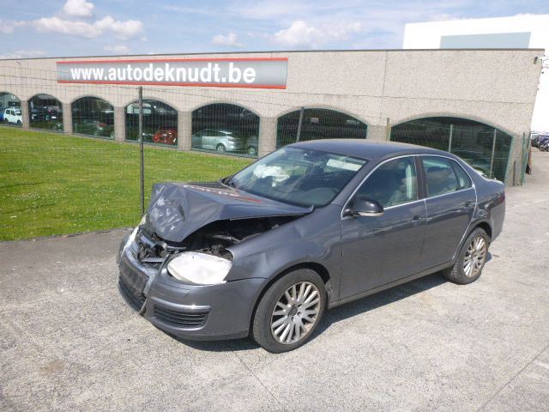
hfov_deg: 69.4
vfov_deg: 54.9
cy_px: 206
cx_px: 274
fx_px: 396
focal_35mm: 25
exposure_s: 1/500
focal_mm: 4.5
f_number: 3.9
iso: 100
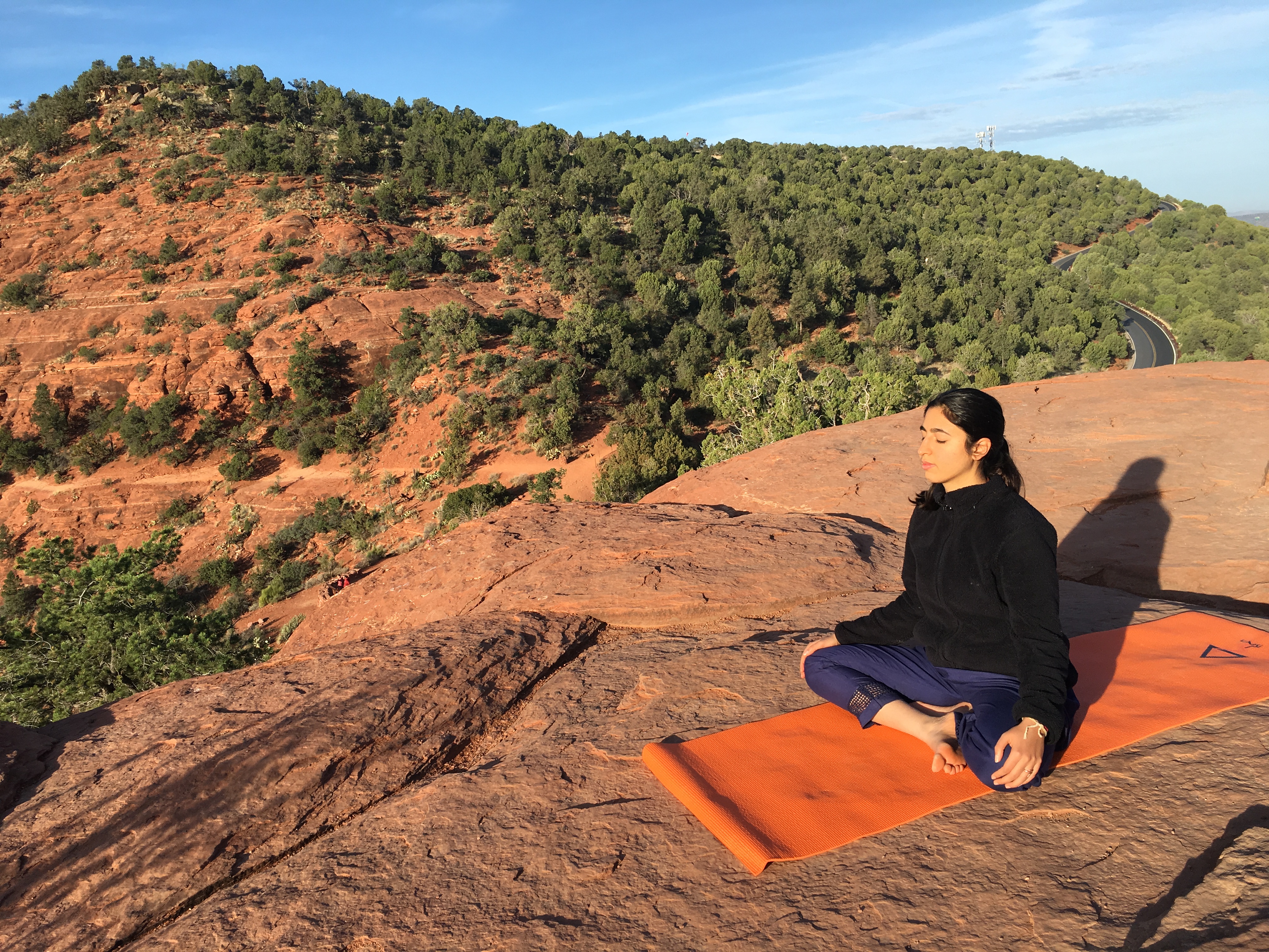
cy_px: 476
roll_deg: +4.6
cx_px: 634
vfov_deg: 48.2
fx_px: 1063
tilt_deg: -10.9
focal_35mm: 29
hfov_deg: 61.7
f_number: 2.2
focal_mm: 4.15
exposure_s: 1/1012
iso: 25
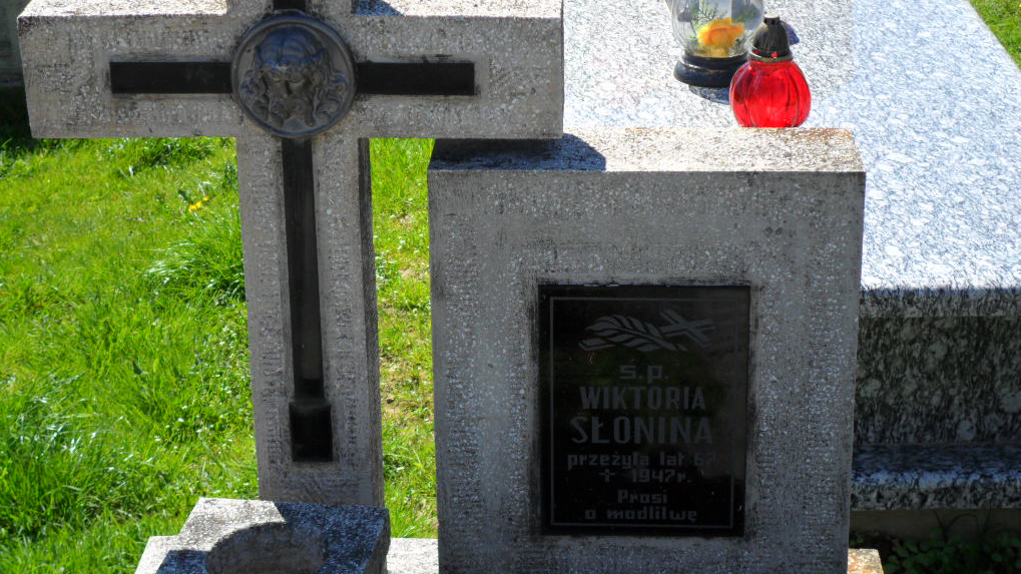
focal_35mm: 81
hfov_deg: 26.2
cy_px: 213
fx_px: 2193
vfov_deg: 14.9
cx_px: 512
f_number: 3.9
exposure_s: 1/500
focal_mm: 13.2
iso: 100
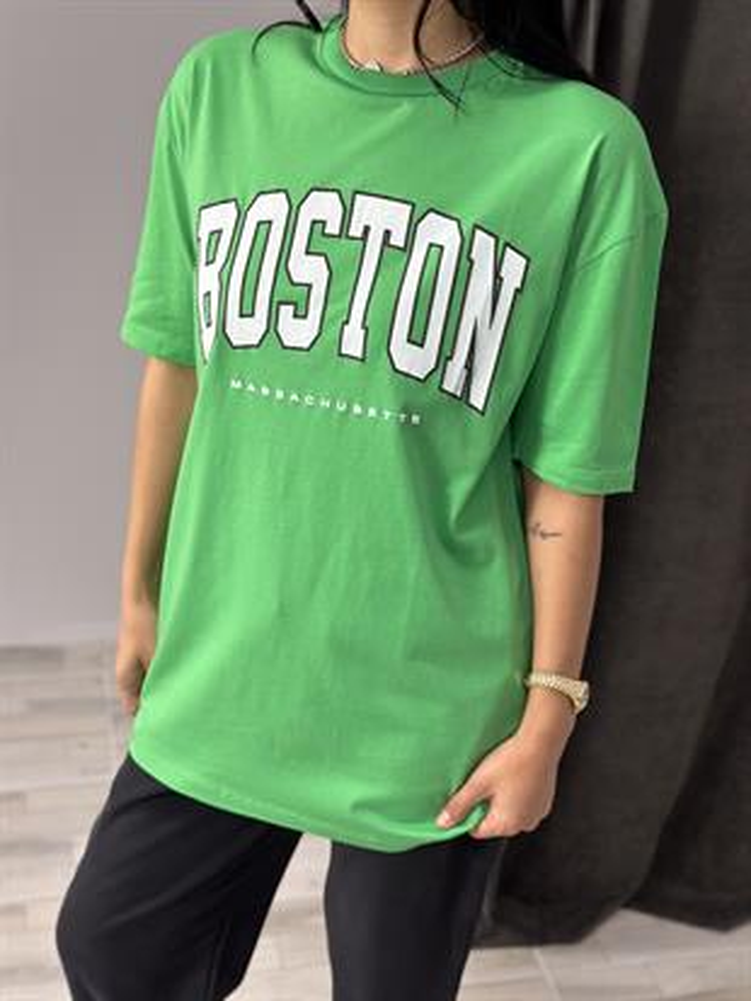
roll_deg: -4.3
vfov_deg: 39.6
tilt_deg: -22.9
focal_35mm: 48
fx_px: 1388
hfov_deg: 30.3
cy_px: 500
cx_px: 376
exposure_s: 1/100
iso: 100
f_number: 1.78
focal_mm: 6.86
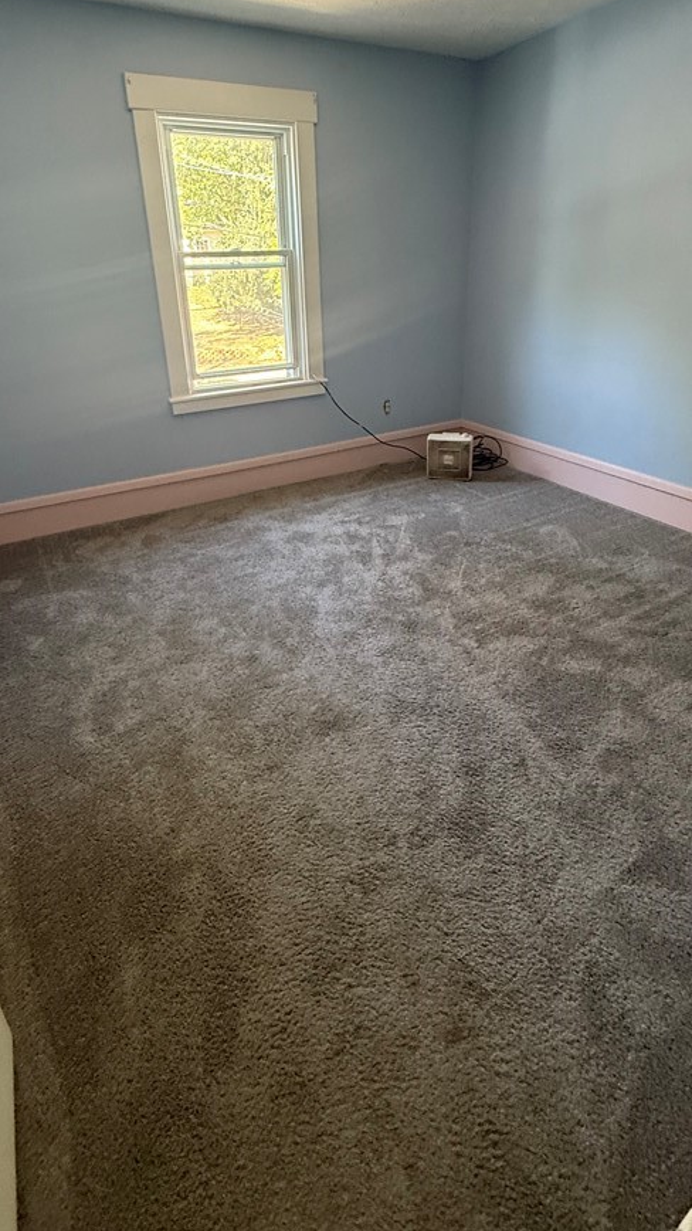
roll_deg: +1.0
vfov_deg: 91.8
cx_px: 329
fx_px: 587
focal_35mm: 18
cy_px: 509
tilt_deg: -17.7
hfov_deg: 61.0
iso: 320
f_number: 2.2
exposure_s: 1/62
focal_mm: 2.22
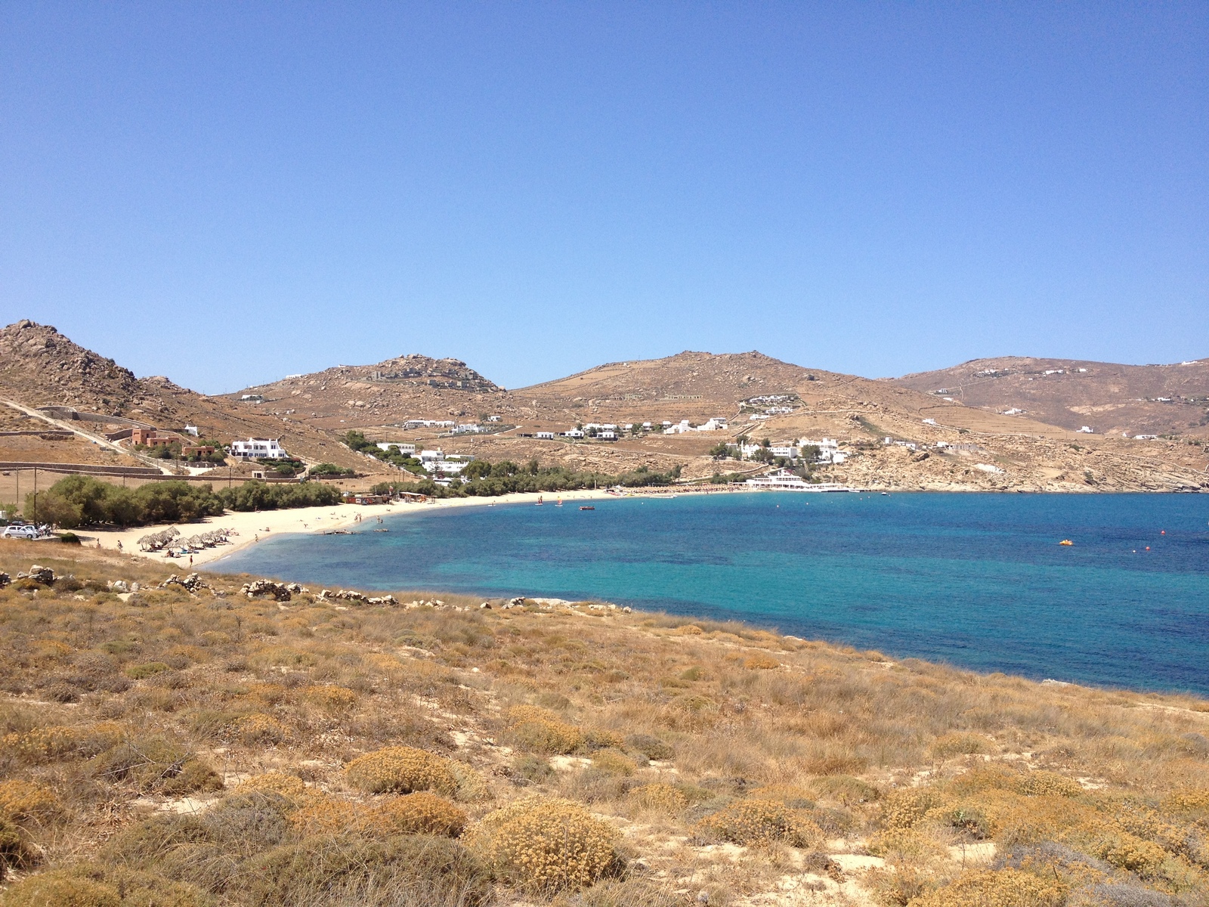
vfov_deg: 40.7
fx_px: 1222
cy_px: 454
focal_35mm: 35
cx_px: 604
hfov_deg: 52.6
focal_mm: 4.28
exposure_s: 1/1842
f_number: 2.4
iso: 50
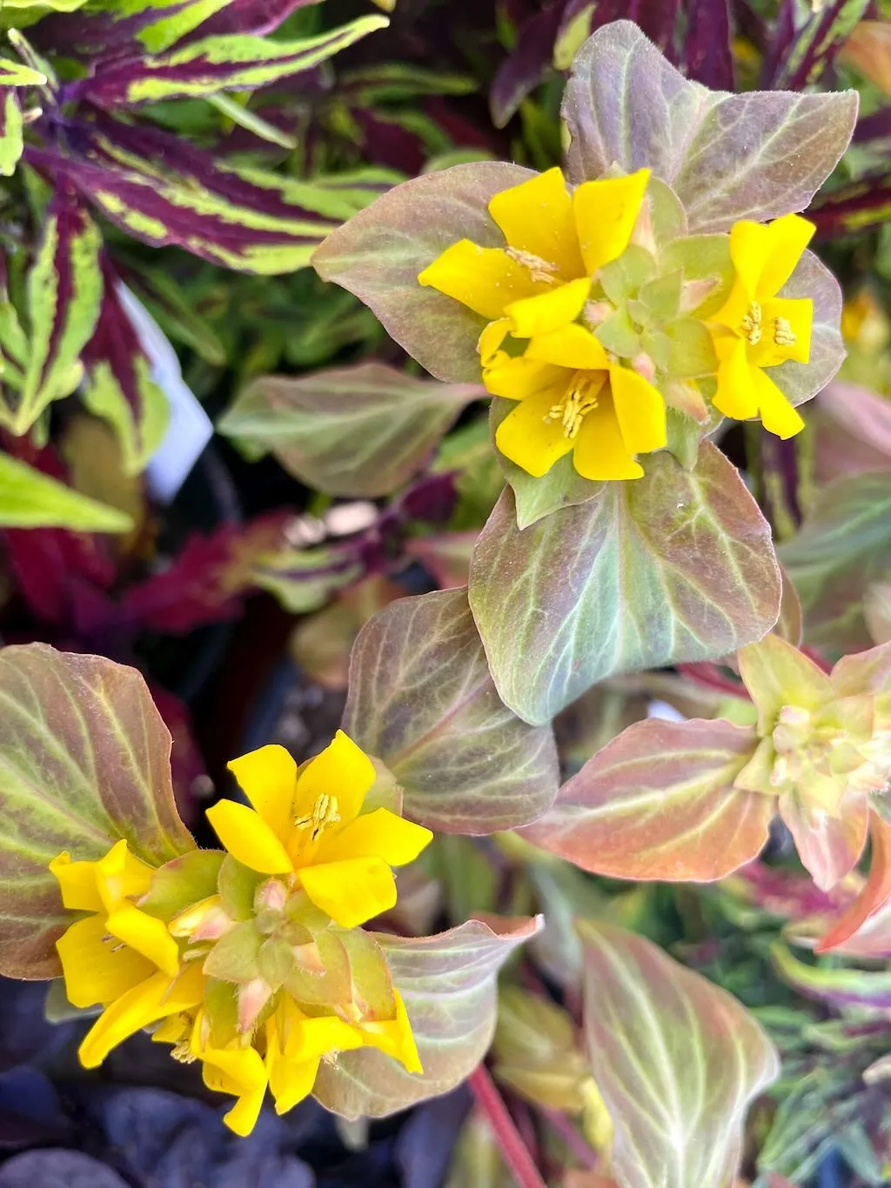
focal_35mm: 26
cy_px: 594
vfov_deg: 67.3
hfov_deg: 53.0
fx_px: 893
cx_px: 446
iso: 64
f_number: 1.6
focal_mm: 4.2
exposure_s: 1/121
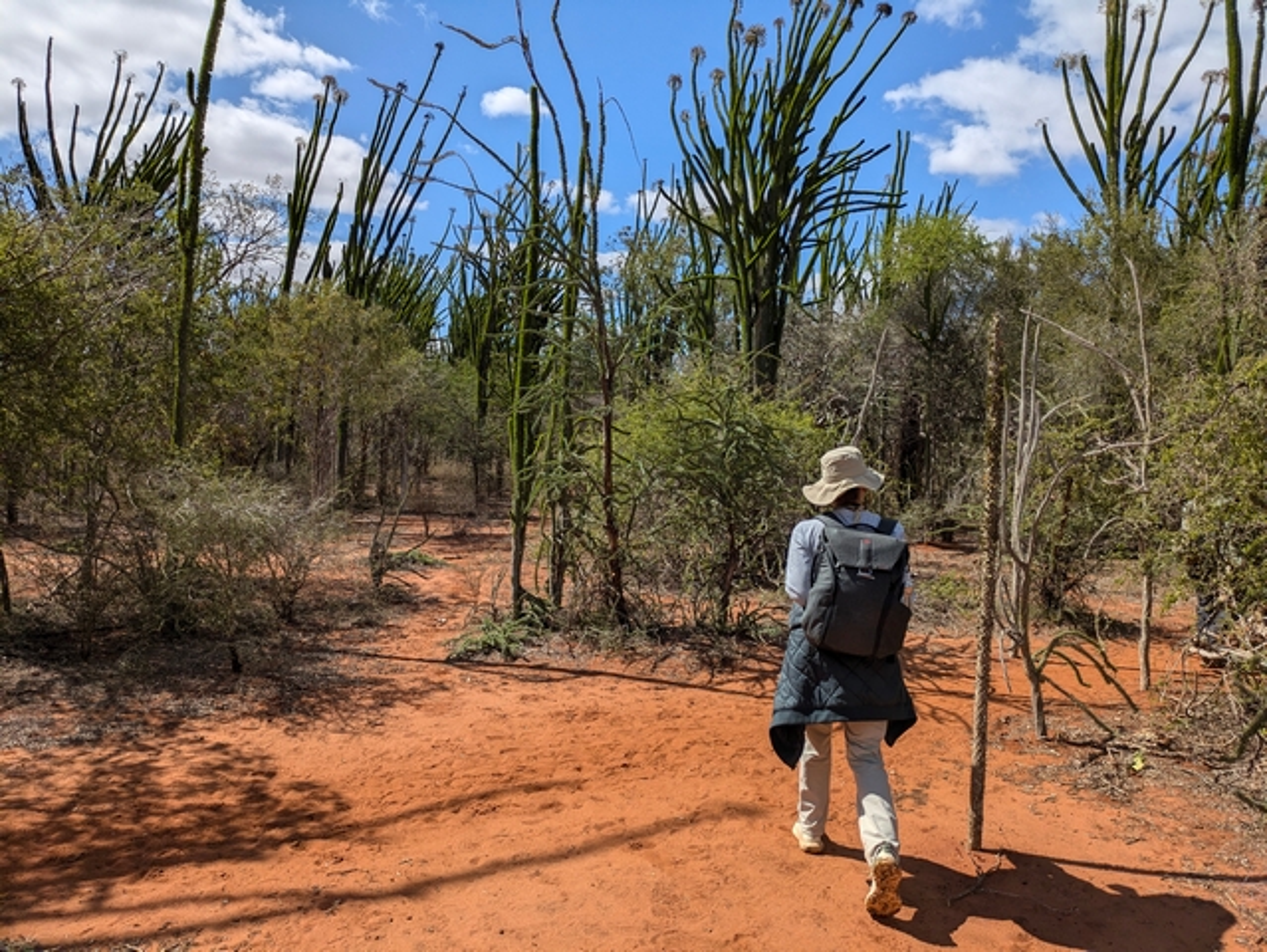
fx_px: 916
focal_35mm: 25
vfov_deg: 54.9
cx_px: 634
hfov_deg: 69.4
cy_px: 476
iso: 36
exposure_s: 1/3086
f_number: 1.89
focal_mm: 5.43
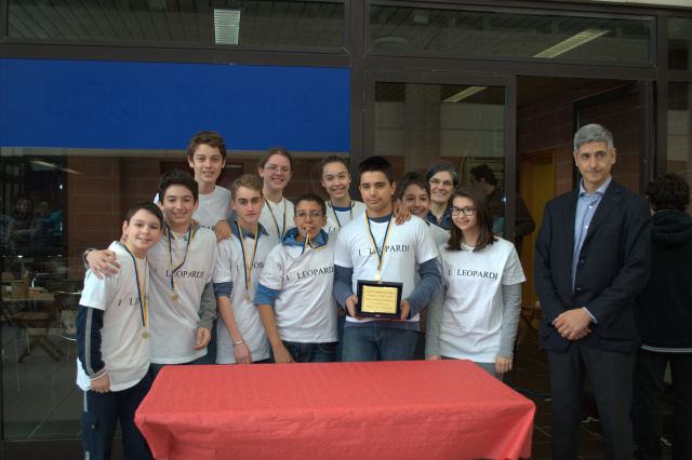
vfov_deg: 34.2
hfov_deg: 49.6
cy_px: 230
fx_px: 749
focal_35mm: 39
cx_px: 346
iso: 400
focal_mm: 26
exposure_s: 1/80
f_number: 4.5
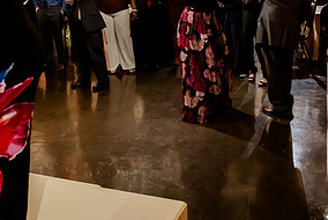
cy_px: 34
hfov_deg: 40.0
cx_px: 120
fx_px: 447
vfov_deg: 26.9
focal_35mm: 49
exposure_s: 1/160
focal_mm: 24
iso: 5000
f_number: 2.8
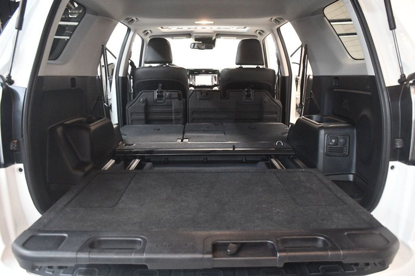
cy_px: 138
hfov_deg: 61.9
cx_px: 208
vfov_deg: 43.6
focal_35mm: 30
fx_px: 346
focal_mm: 20
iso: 5000
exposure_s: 1/60
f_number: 3.5
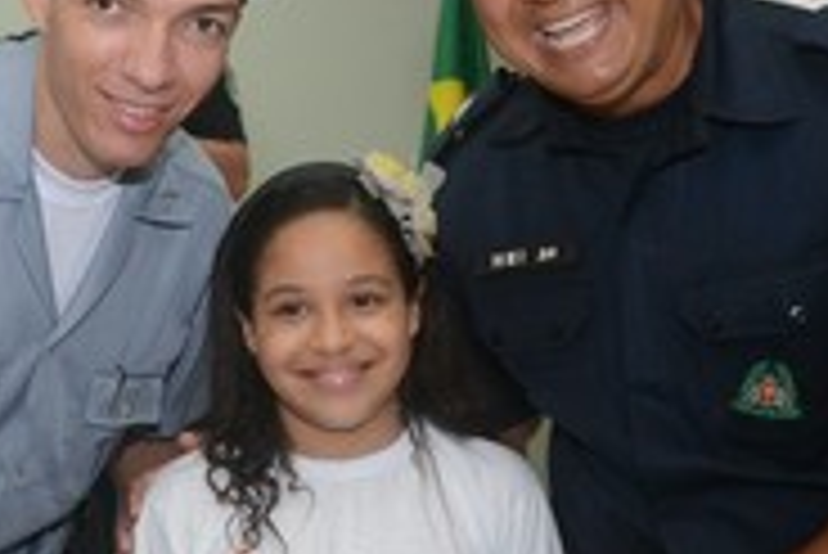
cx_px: 346
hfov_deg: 23.1
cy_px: 302
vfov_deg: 15.6
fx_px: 2026
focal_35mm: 88
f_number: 3.8
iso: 1600
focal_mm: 24
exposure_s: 1/100
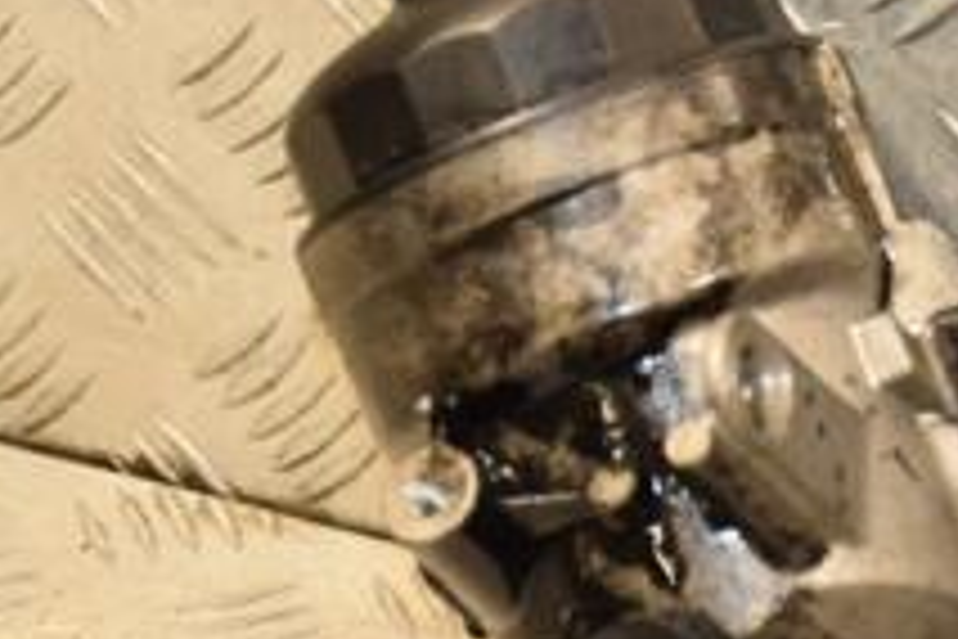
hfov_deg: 9.3
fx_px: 5854
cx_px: 1021
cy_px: 410
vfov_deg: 6.2
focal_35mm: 220
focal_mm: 52
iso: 800
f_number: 5
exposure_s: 1/160
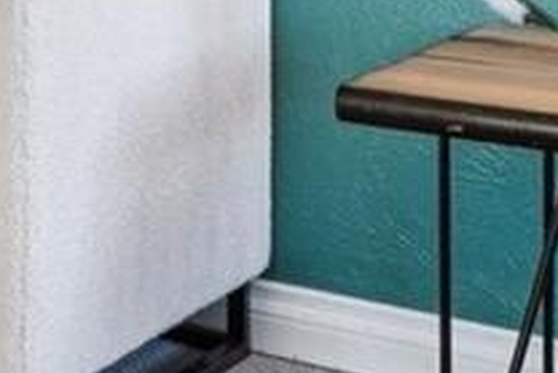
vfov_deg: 10.1
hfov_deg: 11.3
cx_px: -1019
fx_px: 1967
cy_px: -362
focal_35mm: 127
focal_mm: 11
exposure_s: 1/20
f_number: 8
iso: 500
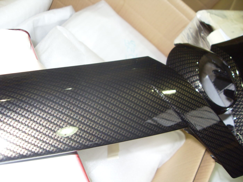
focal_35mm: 35
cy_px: 91
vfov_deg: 40.7
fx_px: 246
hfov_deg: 52.6
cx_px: 122
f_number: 2.8
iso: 100
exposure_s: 1/45
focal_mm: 6.3
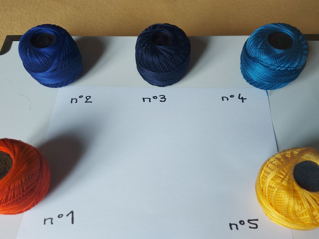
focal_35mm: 28
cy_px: 123
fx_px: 258
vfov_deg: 49.8
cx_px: 156
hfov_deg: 63.4
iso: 40
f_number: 1.8
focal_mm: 5.23
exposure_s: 1/50
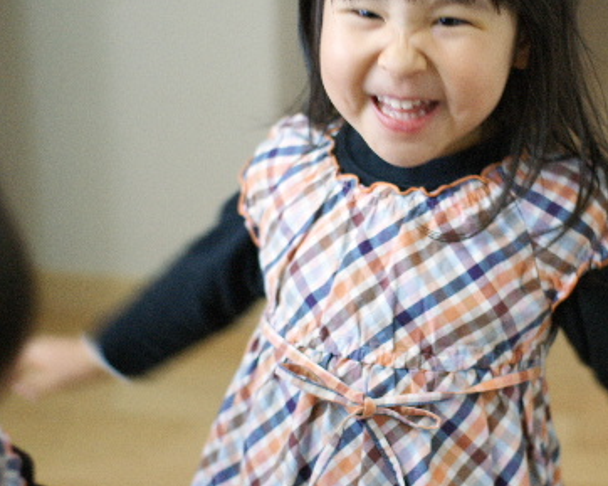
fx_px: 1744
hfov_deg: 19.7
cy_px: 247
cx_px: 417
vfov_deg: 15.8
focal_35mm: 97
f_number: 2
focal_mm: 50
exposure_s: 1/60
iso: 400
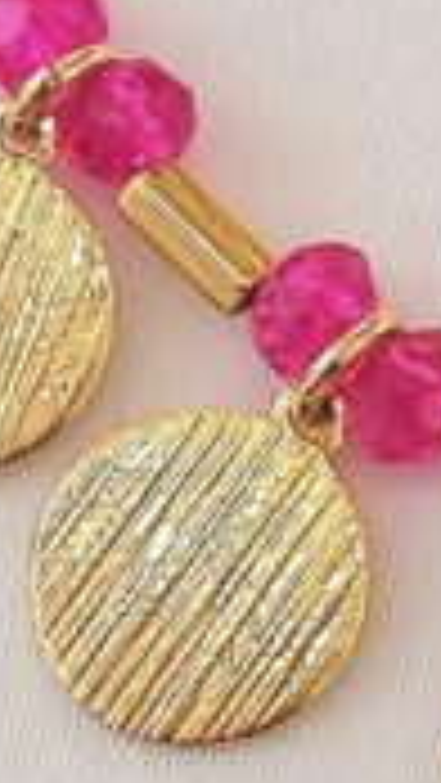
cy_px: -27
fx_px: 6646
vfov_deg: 6.7
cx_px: 1224
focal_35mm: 320
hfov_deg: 3.7
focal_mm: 4.75
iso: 50
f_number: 1.8
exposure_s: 1/50
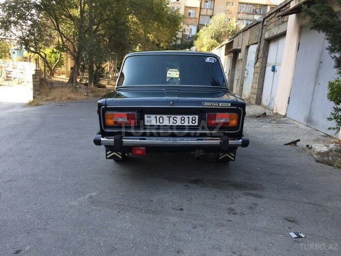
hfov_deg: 61.7
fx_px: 286
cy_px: 128
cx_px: 170
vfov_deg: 48.2
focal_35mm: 29
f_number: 2.2
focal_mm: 4.15
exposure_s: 1/163
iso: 32
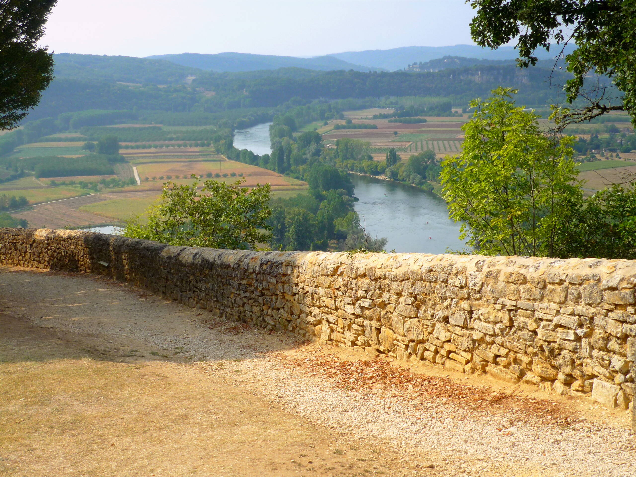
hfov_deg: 37.5
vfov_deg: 28.6
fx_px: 937
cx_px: 318
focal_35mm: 51
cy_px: 238
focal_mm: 8.4
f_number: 3.2
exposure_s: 1/1000
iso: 100
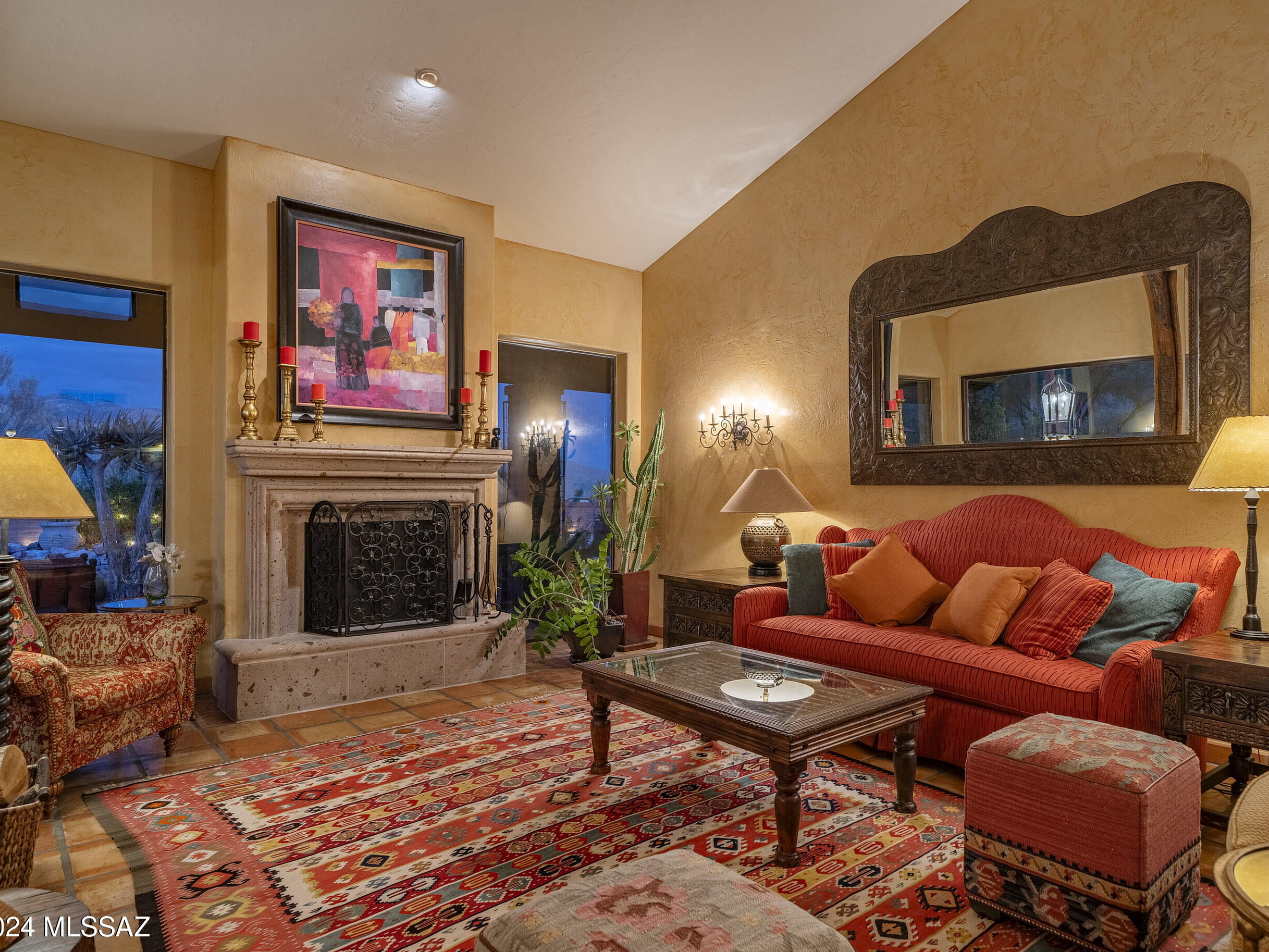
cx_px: 682
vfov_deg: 63.5
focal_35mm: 21
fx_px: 770
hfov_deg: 78.9
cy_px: 485
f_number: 7.1
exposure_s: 1/13
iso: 200
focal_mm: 19
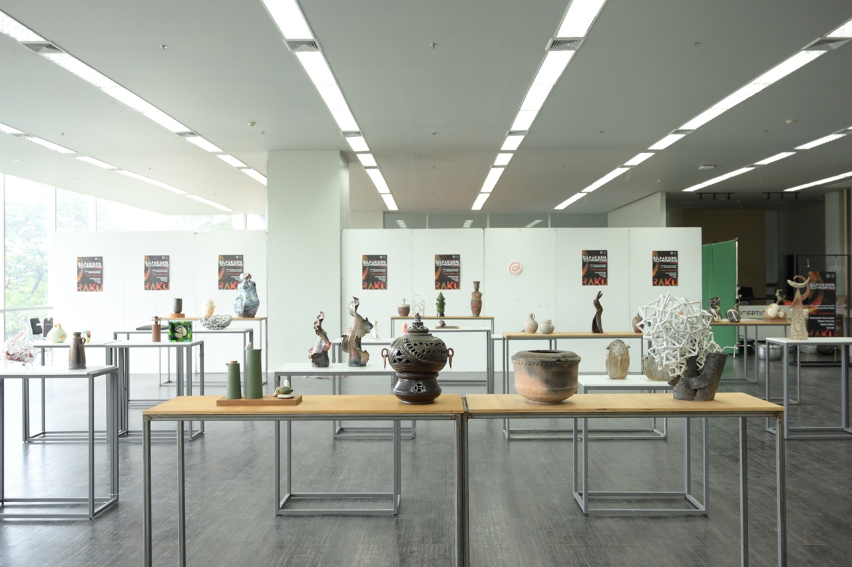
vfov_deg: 43.6
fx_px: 710
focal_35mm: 30
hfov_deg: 62.0
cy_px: 284
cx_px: 426
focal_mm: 30
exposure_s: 1/200
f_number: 5
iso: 1600
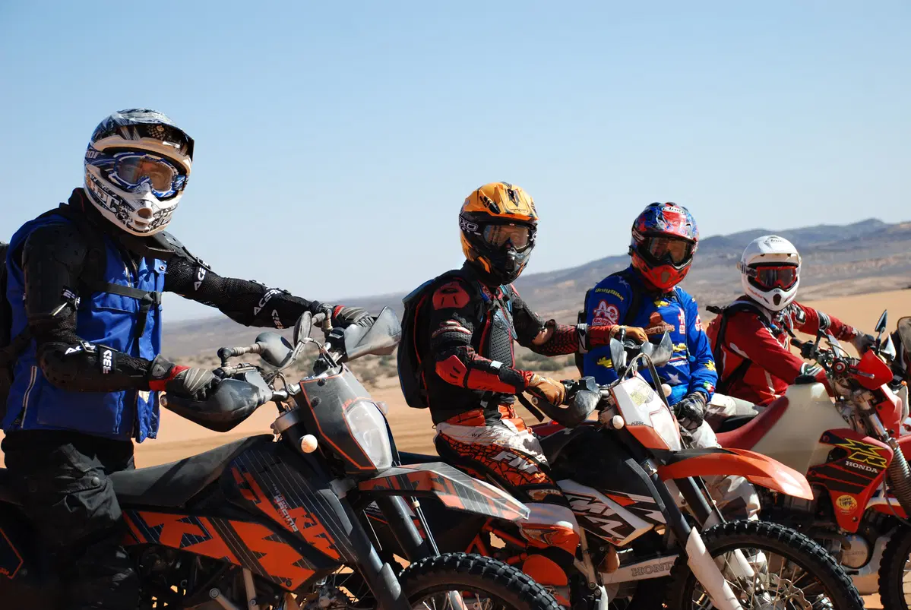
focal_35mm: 87
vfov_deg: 15.8
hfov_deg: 23.3
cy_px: 305
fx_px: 2205
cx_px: 456
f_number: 5.6
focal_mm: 58
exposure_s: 1/500
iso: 125
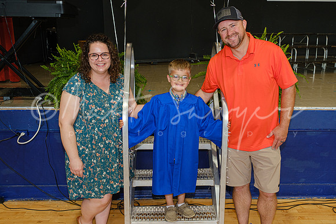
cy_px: 121
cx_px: 175
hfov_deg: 55.0
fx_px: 323
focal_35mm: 35
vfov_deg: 38.3
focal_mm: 21.3
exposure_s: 1/125
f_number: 5
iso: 800
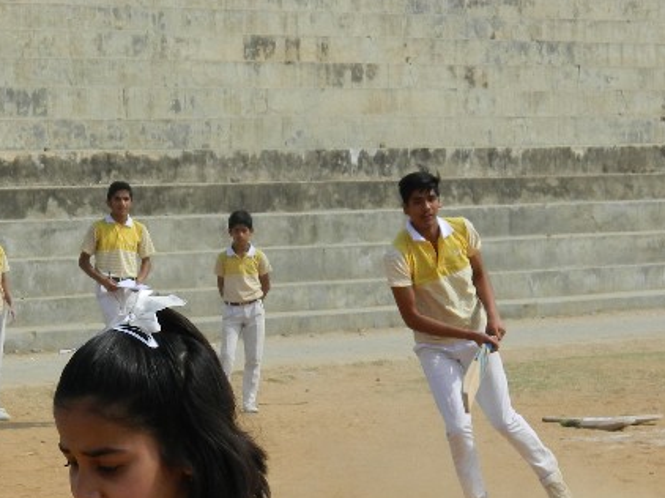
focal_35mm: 170
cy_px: 593
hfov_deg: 11.6
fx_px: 3264
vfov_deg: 8.6
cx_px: 117
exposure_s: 1/640
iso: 80
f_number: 4
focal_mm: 12.6
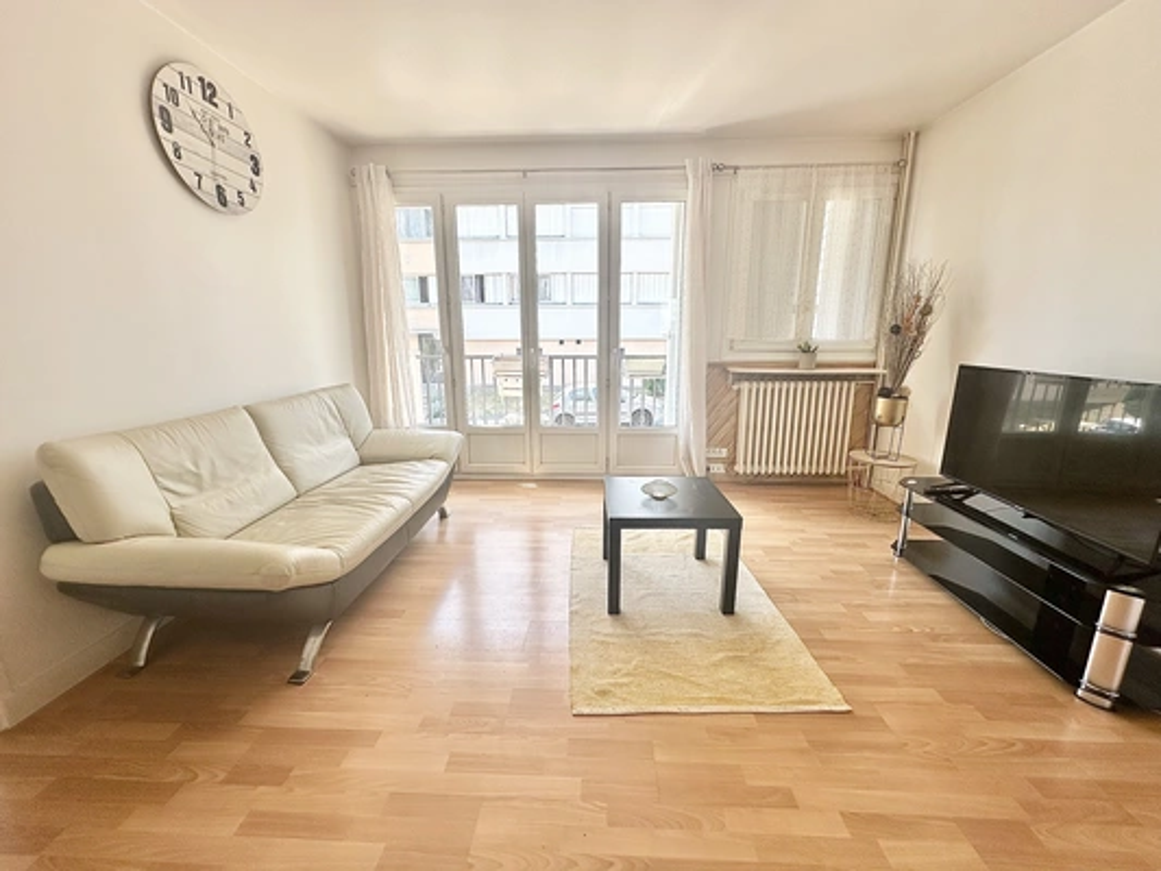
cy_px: 436
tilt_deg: -12.0
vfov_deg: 85.7
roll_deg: +0.1
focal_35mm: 14
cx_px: 580
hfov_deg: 102.1
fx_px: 470
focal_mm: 2.22
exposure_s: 1/196
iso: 40
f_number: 2.2
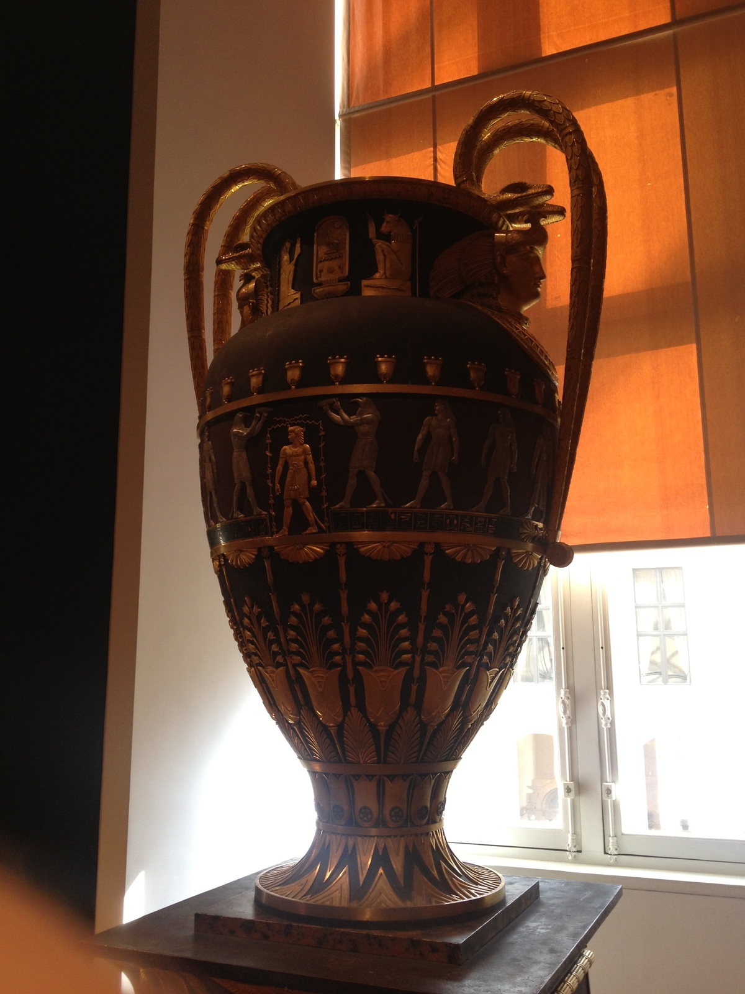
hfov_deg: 40.7
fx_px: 1004
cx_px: 372
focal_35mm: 35
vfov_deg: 52.6
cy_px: 497
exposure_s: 1/20
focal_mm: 4.28
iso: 80
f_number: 2.4
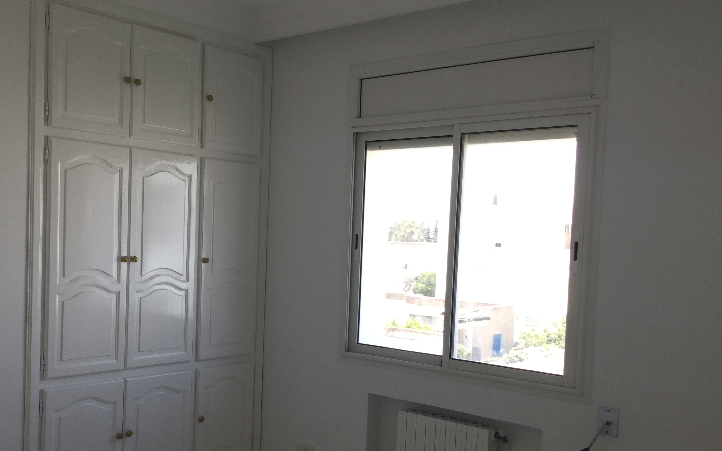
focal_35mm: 39
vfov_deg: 32.6
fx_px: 767
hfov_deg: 50.1
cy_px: 277
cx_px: 295
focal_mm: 3.3
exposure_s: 1/114
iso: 25
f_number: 2.4
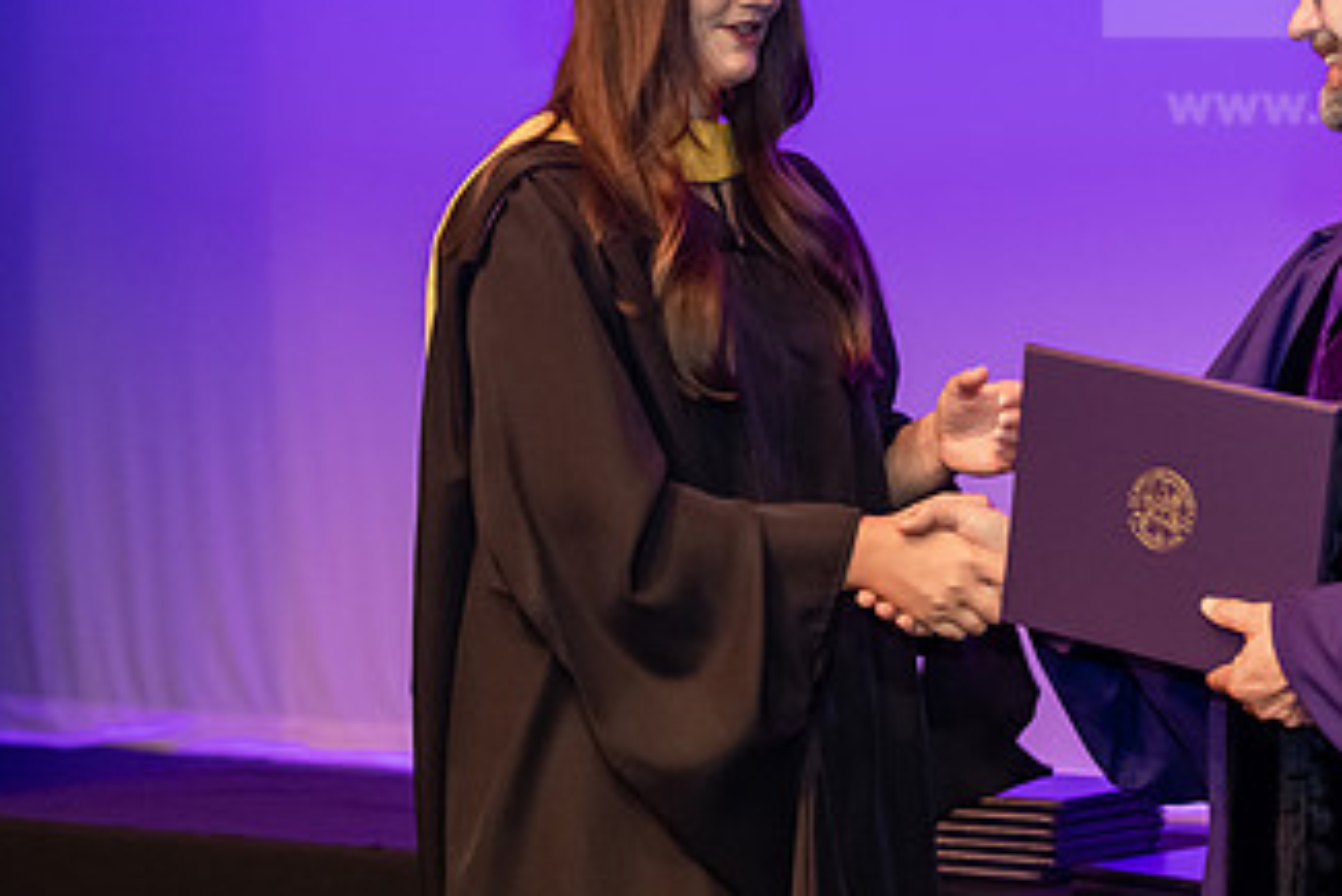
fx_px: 4662
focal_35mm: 125
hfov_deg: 16.3
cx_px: 979
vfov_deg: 10.9
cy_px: 192
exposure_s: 1/200
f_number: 4
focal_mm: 70
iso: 3200
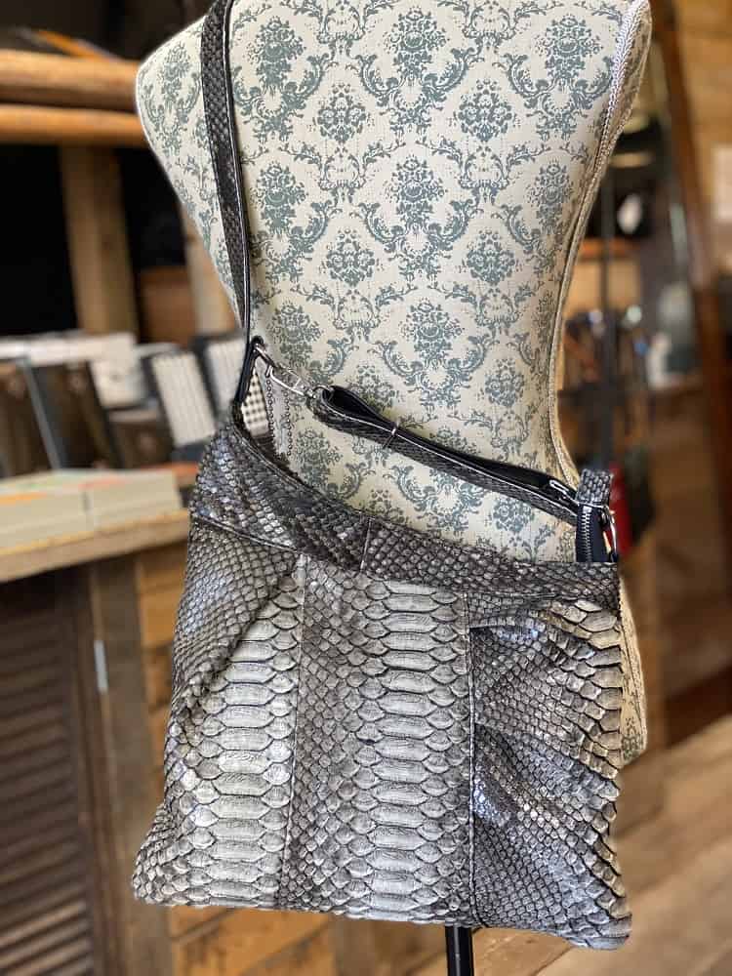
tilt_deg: -6.9
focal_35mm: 52
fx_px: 1466
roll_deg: +3.4
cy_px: 488
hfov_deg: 28.0
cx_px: 366
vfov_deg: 36.8
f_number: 2
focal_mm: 6
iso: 125
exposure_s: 1/60
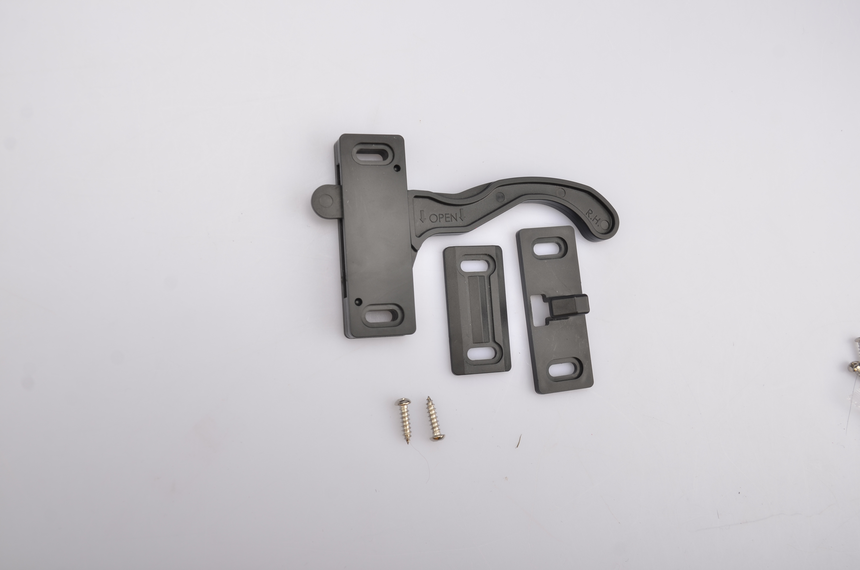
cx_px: 430
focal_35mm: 36
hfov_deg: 53.2
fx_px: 858
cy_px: 285
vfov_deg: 36.7
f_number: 7.1
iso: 100
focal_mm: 24
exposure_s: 1/200
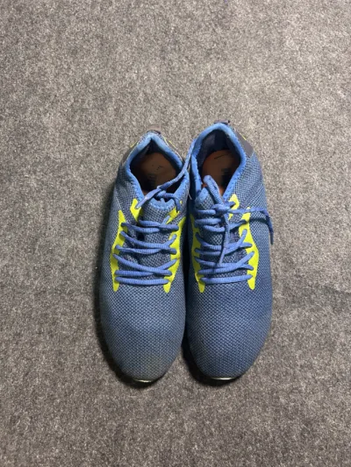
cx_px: 176
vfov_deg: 67.3
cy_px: 234
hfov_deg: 53.1
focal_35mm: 26
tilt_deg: -57.2
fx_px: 351
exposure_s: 1/50
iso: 400
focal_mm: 5.7
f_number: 1.5
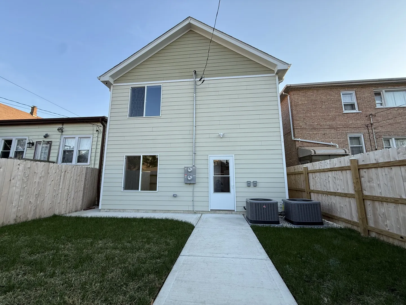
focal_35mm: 14
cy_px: 152
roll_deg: -0.5
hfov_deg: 102.1
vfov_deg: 85.7
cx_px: 203
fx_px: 164
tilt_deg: +8.9
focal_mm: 2.22
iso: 50
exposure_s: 1/306
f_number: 2.2
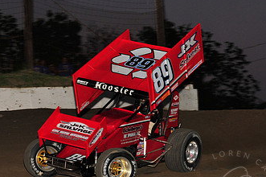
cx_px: 231
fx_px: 1358
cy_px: 125
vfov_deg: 7.4
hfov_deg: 11.1
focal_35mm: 184
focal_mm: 105
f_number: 7.1
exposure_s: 1/320
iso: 1000
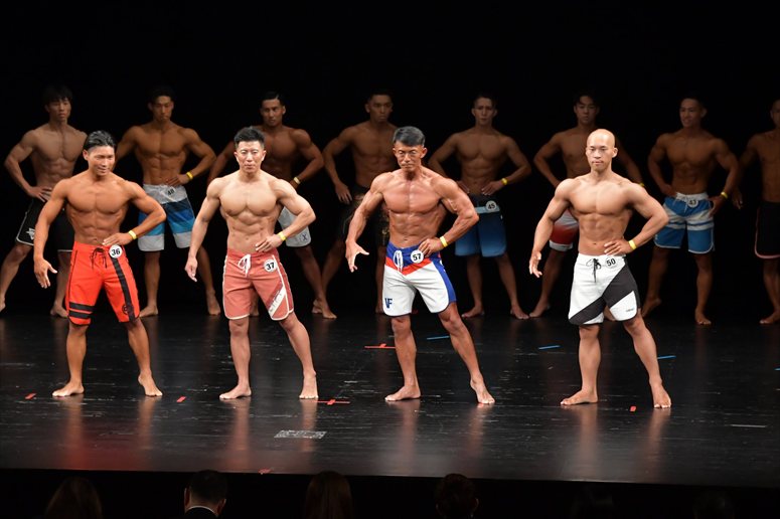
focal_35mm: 183
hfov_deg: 11.2
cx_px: 390
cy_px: 260
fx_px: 3963
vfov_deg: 7.5
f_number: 5.6
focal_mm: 122
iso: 3200
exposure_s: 1/400
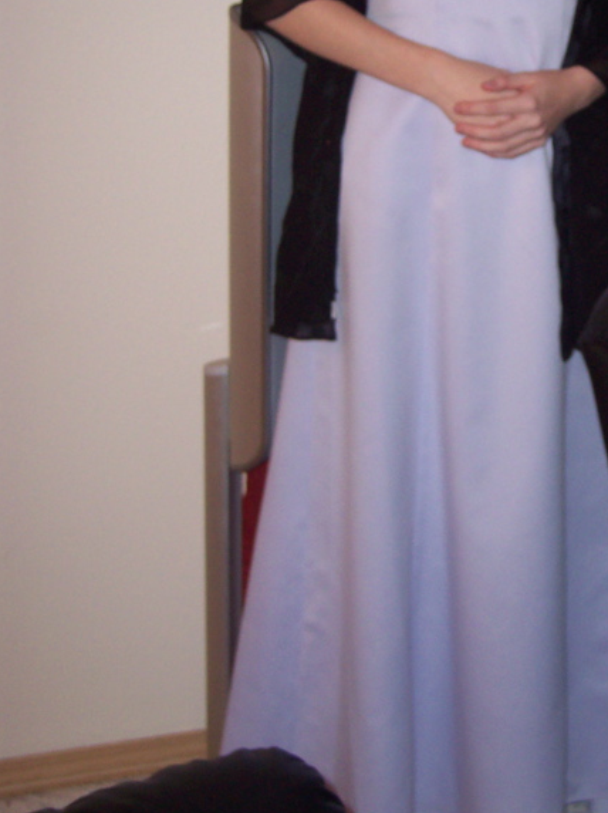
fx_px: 1665
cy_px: 181
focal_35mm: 71
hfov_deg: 20.2
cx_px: 559
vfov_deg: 27.0
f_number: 2.8
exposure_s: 1/30
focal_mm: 8
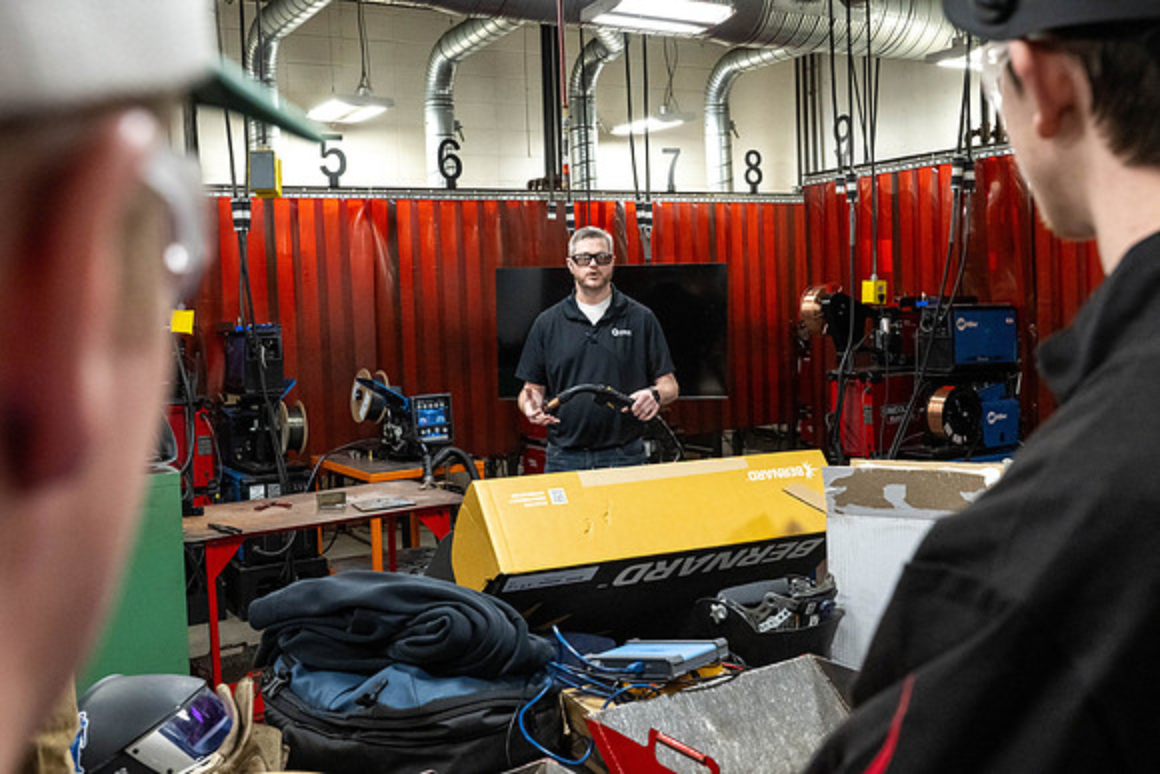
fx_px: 1138
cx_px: 592
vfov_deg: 37.5
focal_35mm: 35
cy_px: 340
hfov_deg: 54.0
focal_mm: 31.5
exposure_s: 1/200
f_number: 7.1
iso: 4000
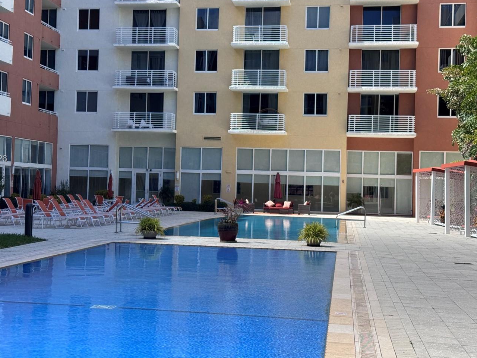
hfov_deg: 32.1
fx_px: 827
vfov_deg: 24.4
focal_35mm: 60
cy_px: 159
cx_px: 189
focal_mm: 6.76
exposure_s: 1/2179
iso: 64
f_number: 1.78
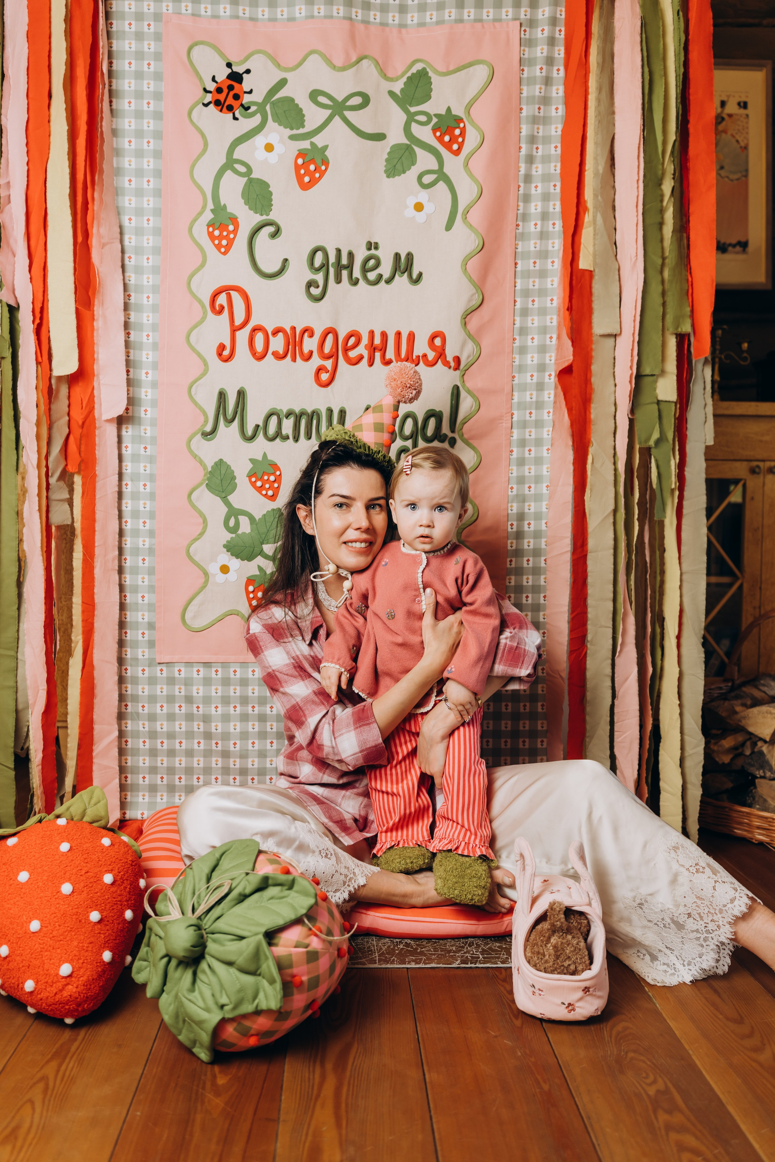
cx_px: 388
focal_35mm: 28
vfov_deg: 65.5
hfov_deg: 46.4
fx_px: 904
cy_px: 581
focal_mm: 28
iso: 320
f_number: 2.8
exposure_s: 1/100
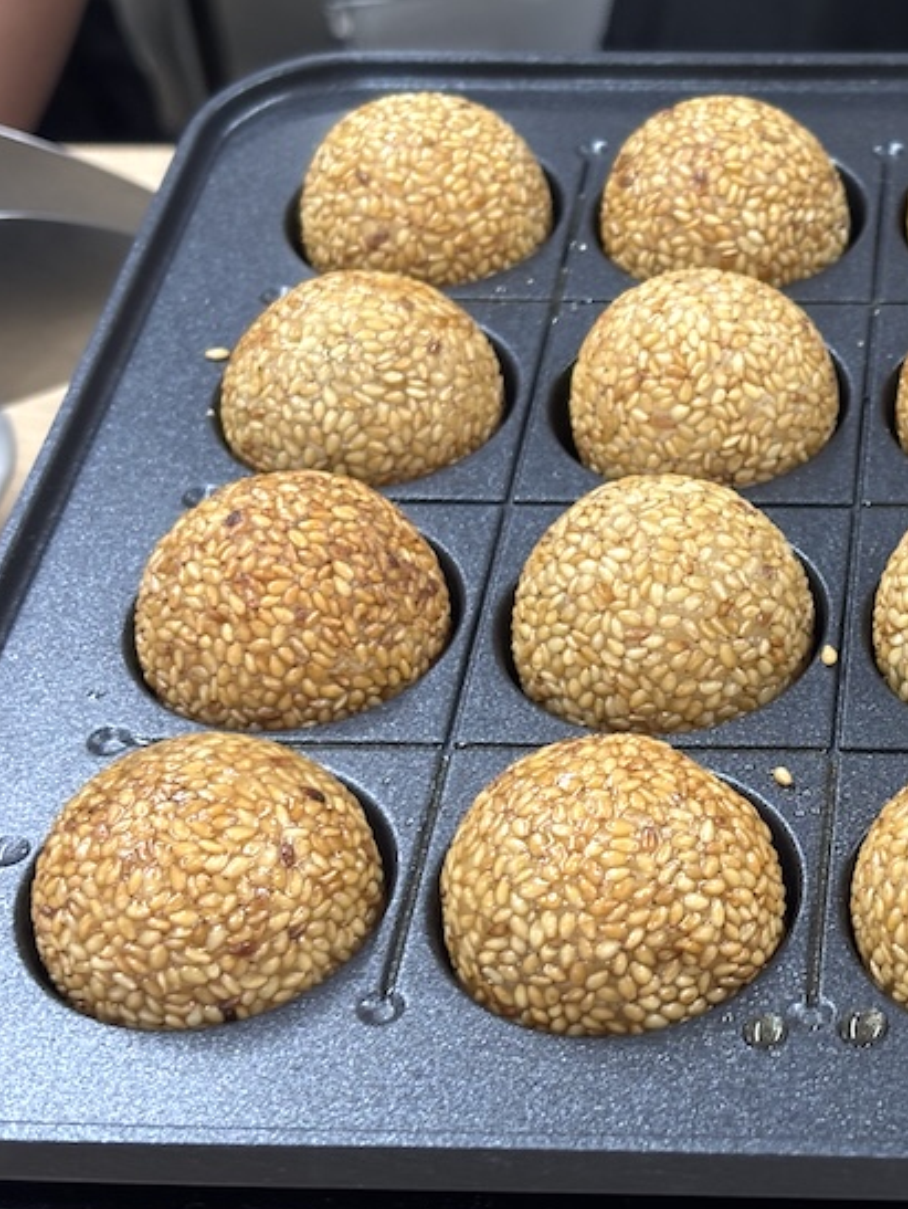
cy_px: 588
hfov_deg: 18.9
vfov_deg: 25.6
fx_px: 2655
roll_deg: +1.3
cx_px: 877
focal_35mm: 76
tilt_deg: -41.5
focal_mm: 5.96
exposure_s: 1/50
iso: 125
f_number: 1.6
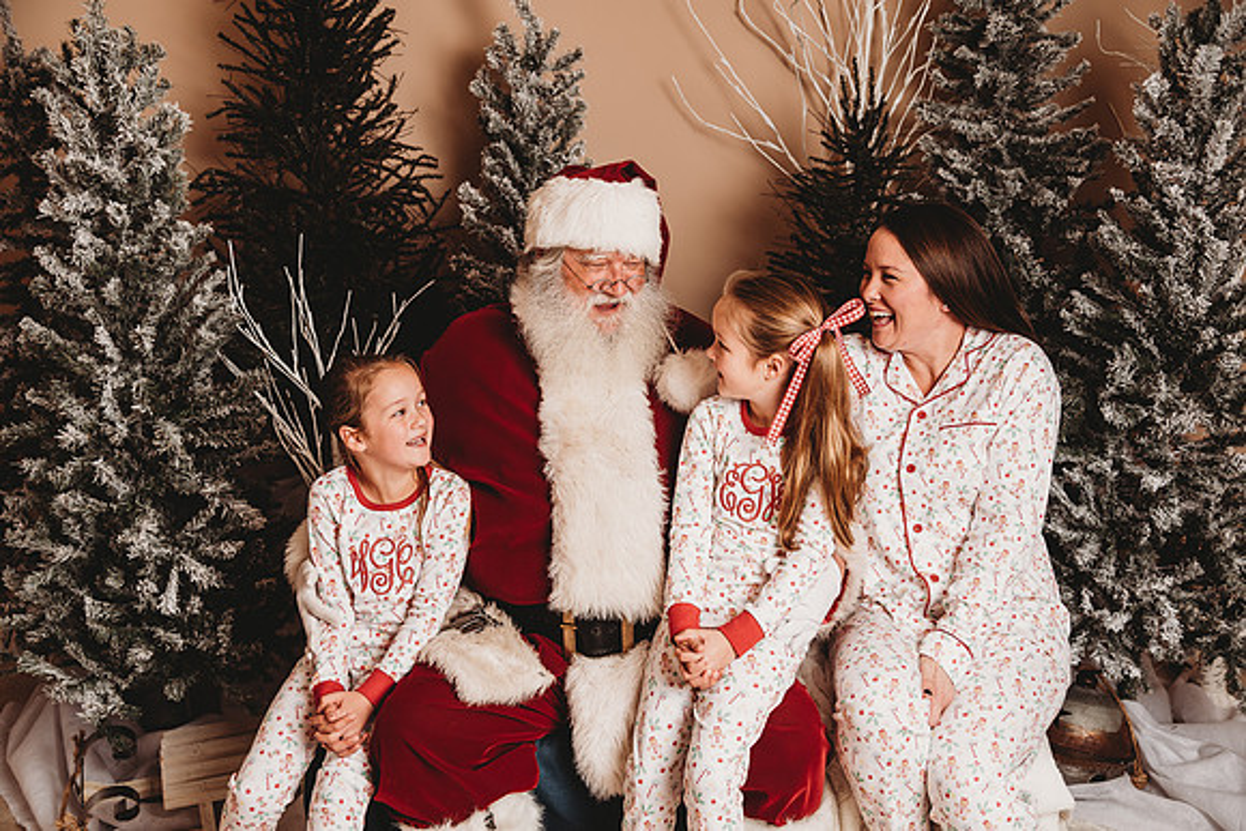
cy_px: 416
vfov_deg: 35.1
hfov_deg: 50.7
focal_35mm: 38
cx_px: 623
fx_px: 1315
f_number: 4
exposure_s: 1/160
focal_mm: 38
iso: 100
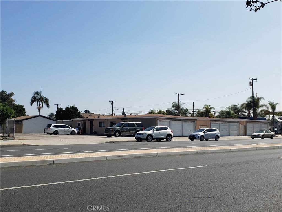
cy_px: 106
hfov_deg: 67.3
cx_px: 141
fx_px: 212
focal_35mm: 26
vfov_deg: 53.1
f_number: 2.4
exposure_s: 1/2111
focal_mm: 4.3
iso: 50
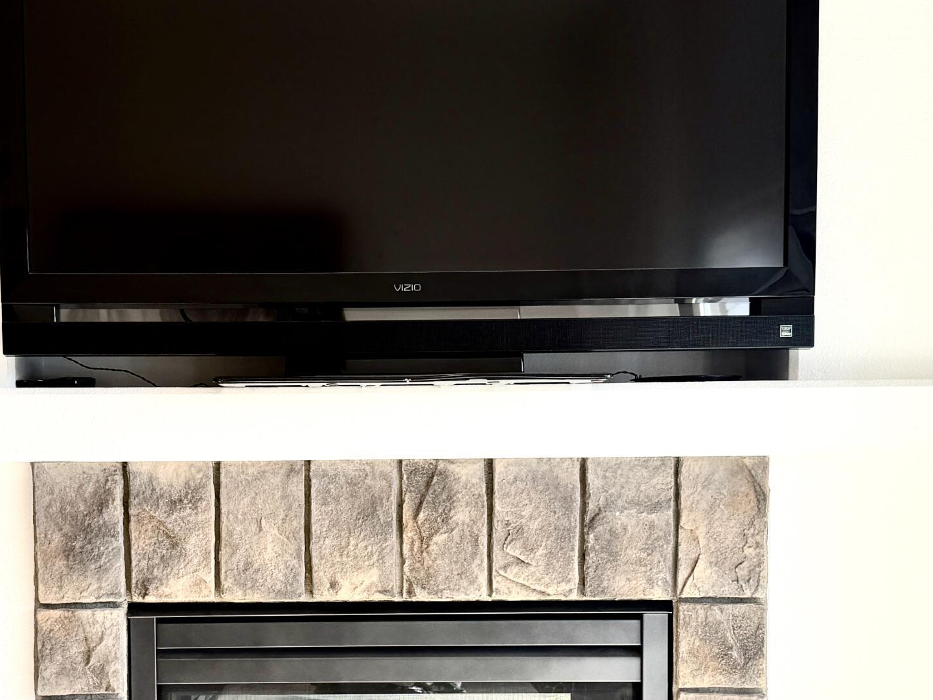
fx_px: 1348
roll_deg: +0.8
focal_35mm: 50
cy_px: 526
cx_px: 311
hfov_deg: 37.8
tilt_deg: -3.0
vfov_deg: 28.7
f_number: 1.78
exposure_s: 1/665
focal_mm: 6.76
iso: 80
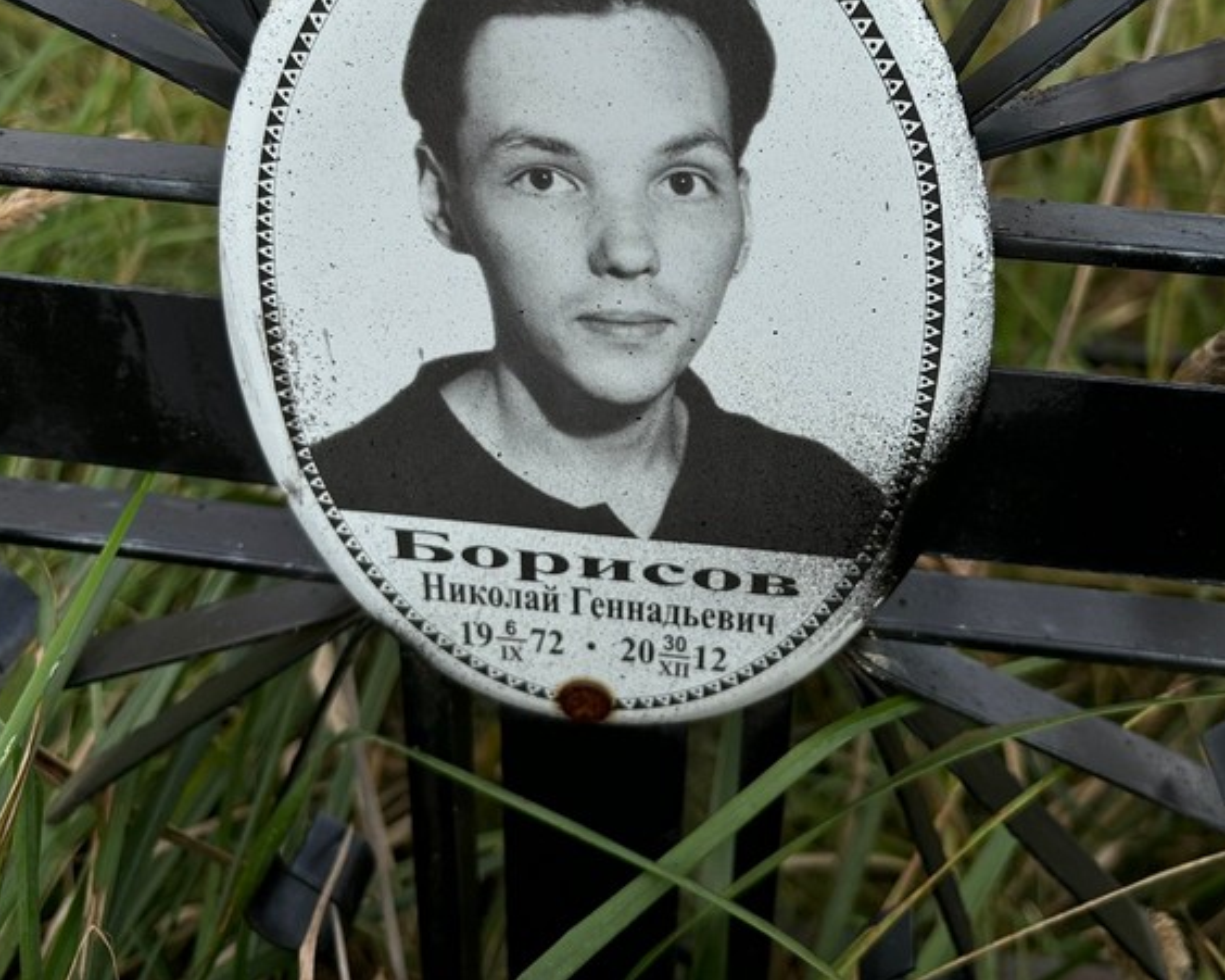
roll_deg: -1.1
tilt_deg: -28.9
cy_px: 332
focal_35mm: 36
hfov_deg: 50.1
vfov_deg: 40.7
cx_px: 695
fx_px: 1305
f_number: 1.6
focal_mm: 5.96
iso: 50
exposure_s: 1/2062
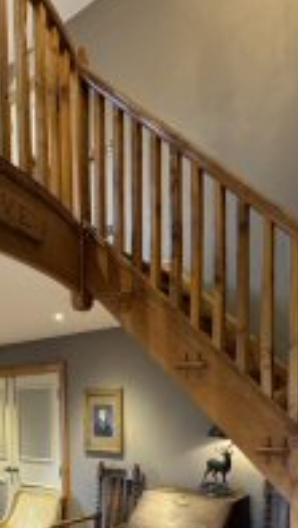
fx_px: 435
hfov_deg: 37.7
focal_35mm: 31
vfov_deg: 56.9
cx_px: 180
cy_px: 440
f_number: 2.2
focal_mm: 2.22
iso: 640
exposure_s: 1/50
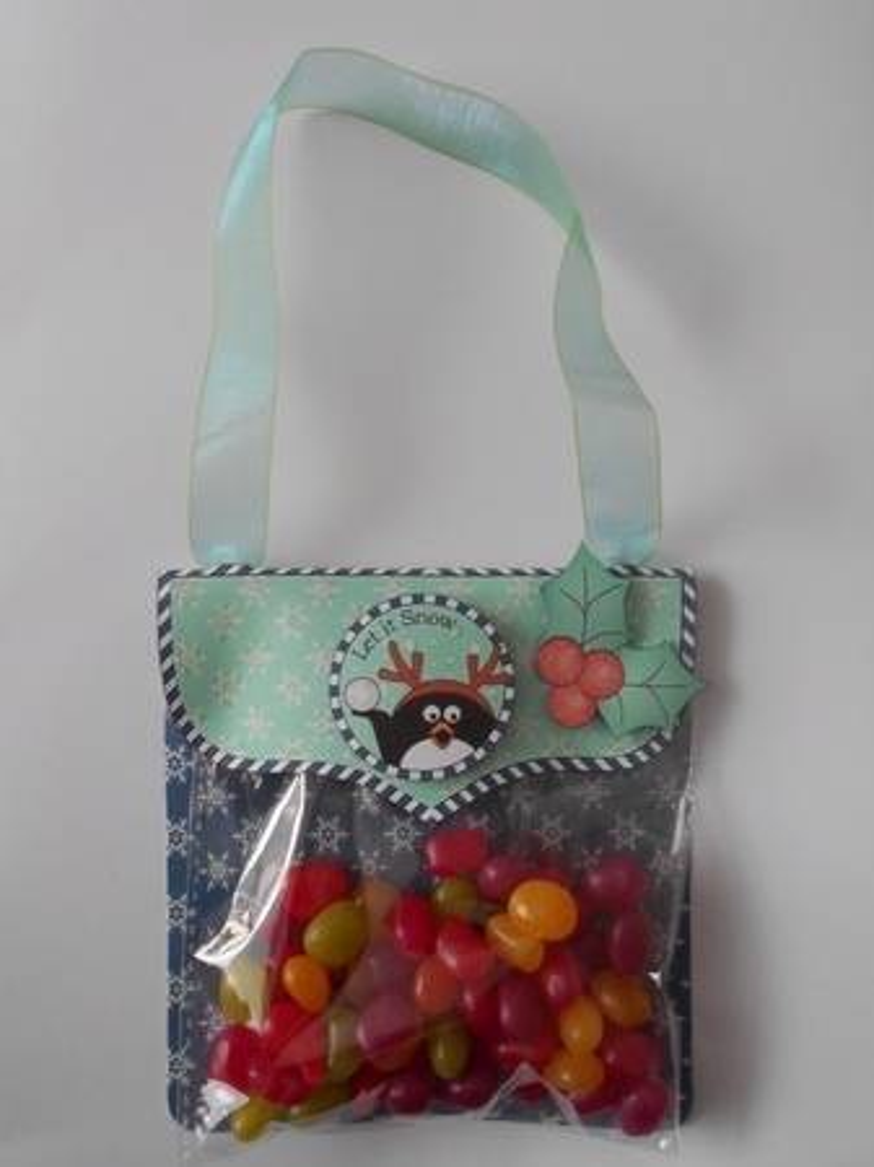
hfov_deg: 46.8
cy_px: 584
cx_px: 437
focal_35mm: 30
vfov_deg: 60.0
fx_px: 1011
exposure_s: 1/30
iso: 160
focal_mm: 5.1
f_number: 3.4
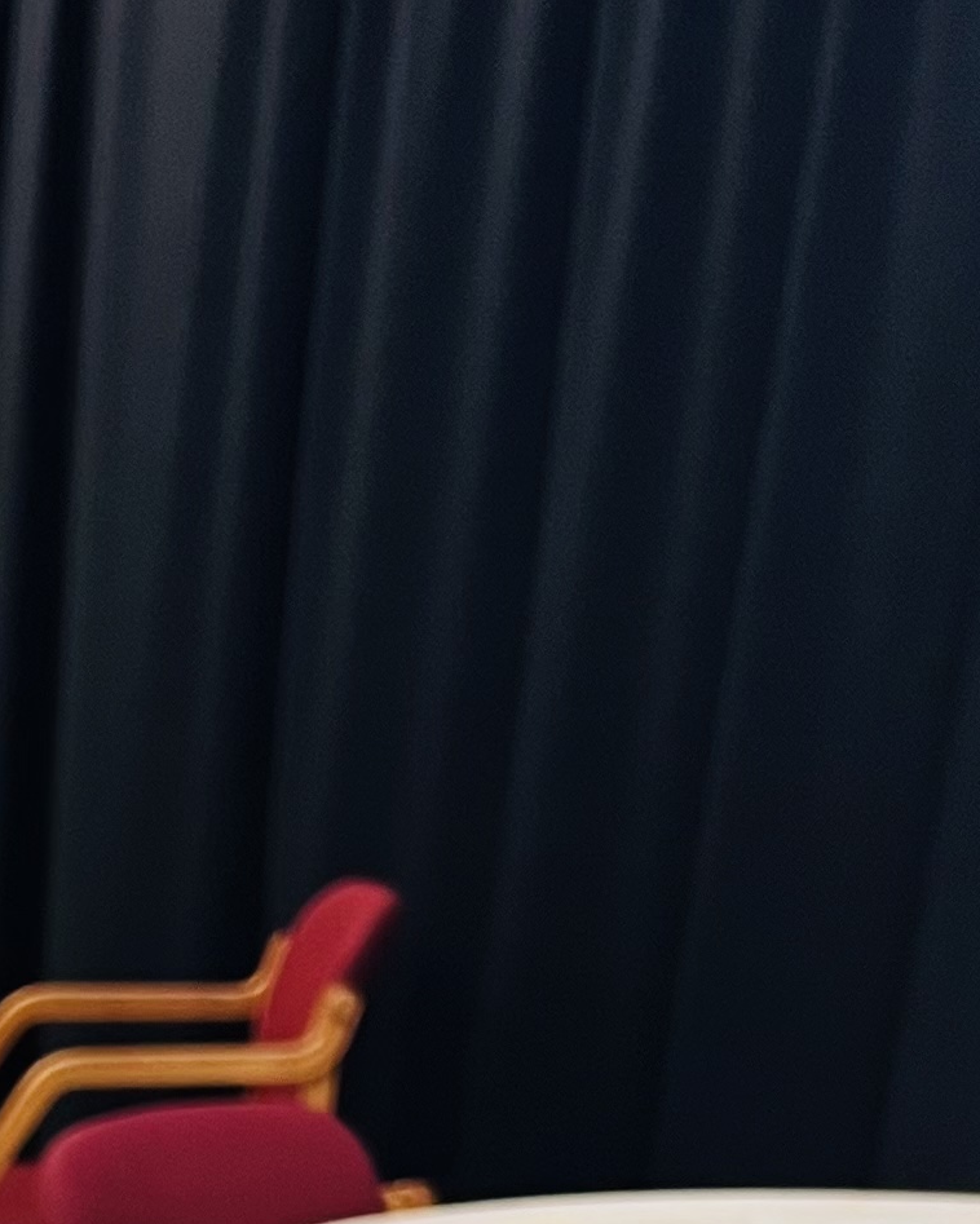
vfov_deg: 15.4
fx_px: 3914
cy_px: 2188
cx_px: -840
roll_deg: +0.6
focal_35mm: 108
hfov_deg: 12.8
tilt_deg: -24.8
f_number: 1.5
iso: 80
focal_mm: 5.7
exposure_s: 1/60
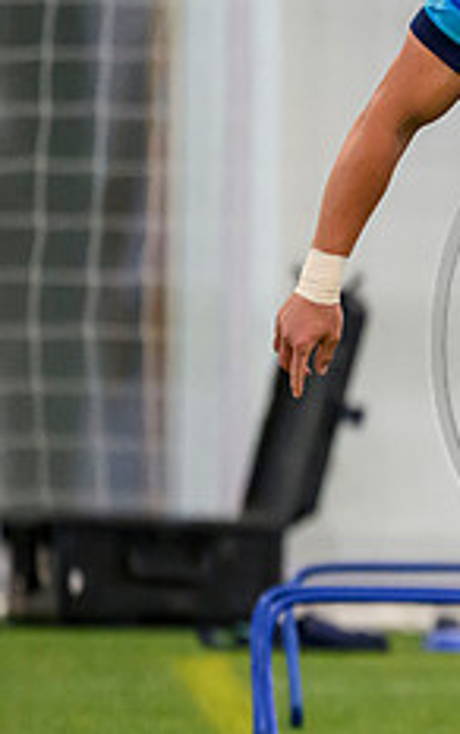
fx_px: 35278
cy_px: 438
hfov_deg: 0.7
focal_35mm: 1762
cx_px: 961
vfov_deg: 1.2
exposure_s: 1/1250
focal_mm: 560
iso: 6400
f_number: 4
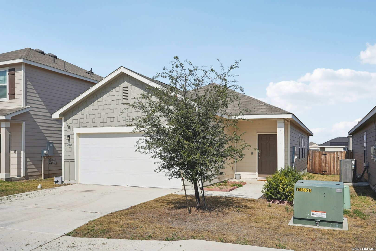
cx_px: 188
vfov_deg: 41.7
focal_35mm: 32
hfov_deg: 59.5
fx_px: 329
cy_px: 126
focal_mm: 31.5
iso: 100
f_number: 8
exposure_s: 1/640
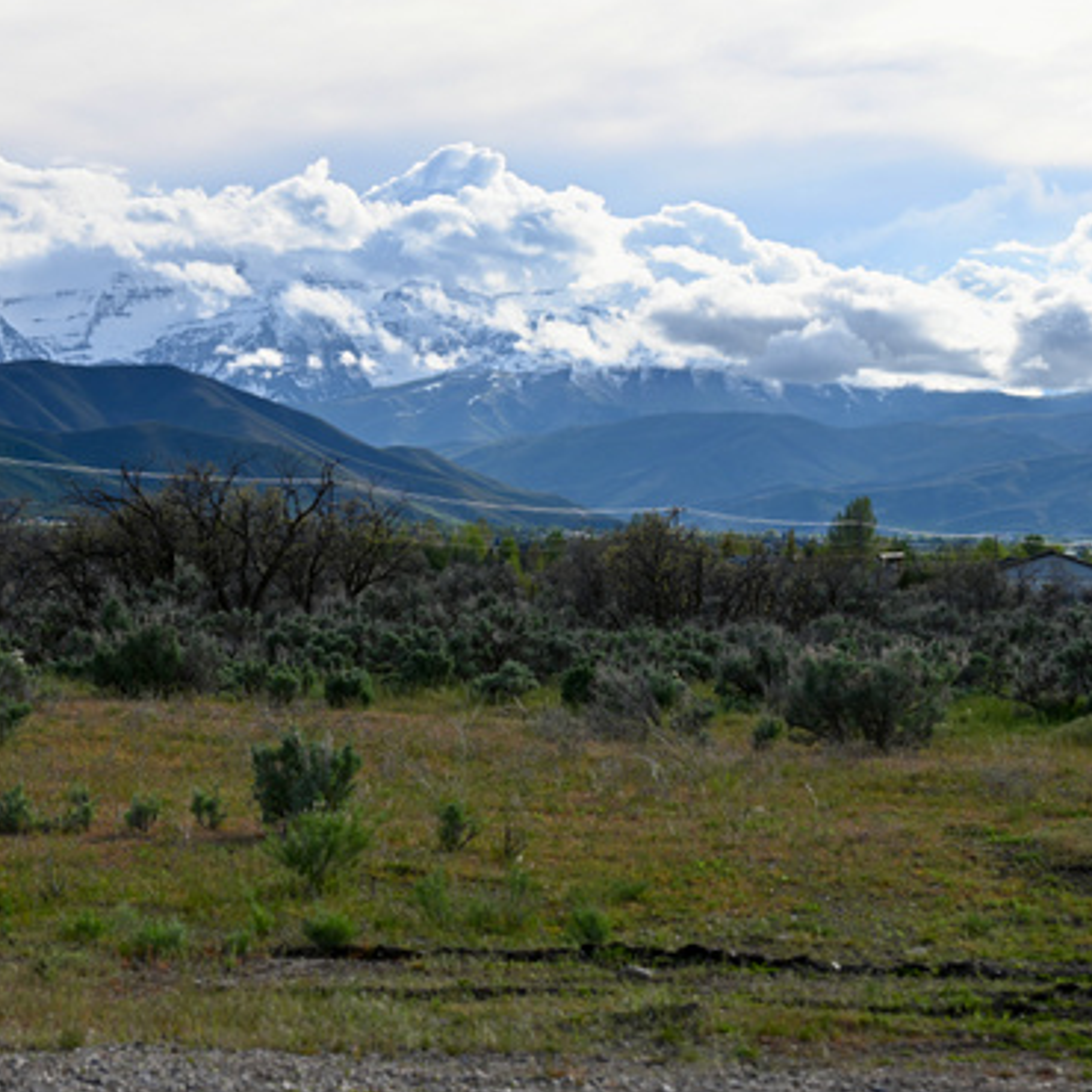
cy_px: 536
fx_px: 3676
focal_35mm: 103
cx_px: 393
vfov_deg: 16.9
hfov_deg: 16.9
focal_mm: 70
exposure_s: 1/320
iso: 100
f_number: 6.3
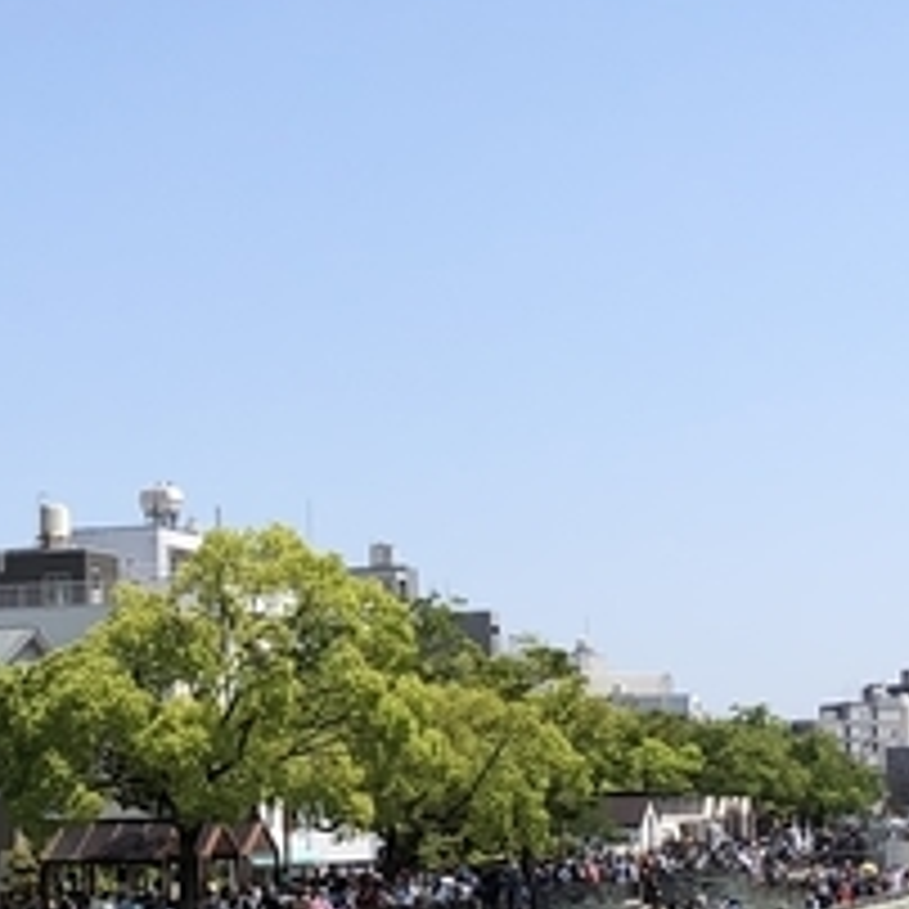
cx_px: 189
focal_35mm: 98
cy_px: 747
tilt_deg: +2.1
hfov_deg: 17.6
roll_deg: +1.3
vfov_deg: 17.6
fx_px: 2912
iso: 20
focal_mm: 3.99
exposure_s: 1/2404
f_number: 1.8
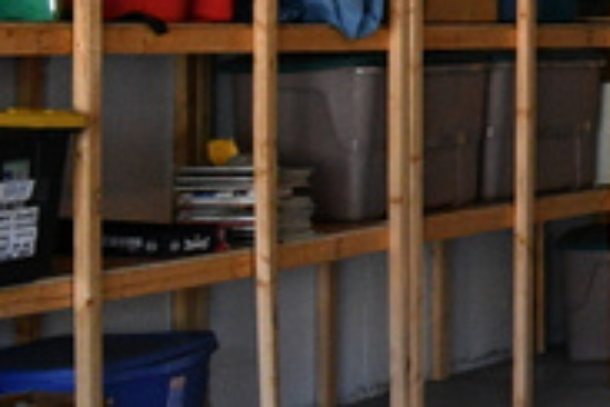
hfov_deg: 11.4
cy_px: -78
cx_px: 1430
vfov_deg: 9.0
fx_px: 2558
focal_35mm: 151
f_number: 5.6
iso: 1600
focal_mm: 18
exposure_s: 1/125
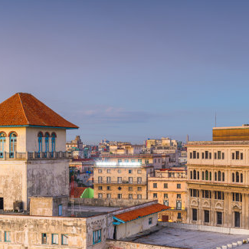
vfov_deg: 26.8
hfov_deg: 26.6
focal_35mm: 64
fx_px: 521
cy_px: 156
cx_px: 182
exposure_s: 1.3
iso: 100
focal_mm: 40
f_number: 8
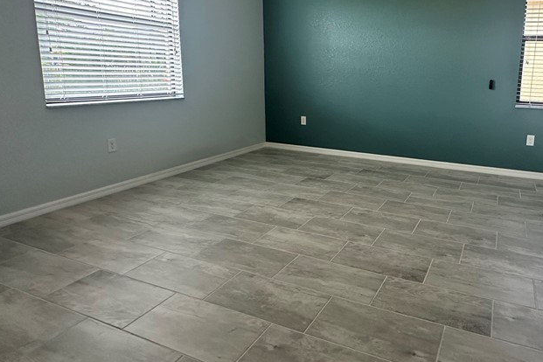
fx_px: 362
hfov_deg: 71.2
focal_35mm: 24
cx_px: 369
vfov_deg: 52.5
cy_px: 132
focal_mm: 2.22
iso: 200
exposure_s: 1/120
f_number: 2.2
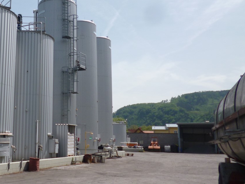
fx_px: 290
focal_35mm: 41
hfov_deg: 43.1
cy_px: 81
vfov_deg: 35.1
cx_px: 40
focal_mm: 4.3
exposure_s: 1/125
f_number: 9
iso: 100
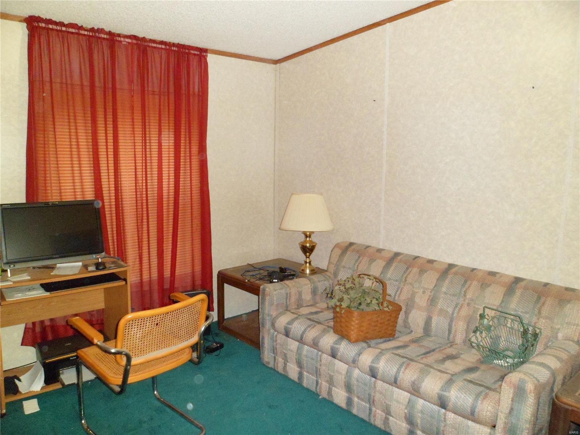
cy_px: 218
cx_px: 290
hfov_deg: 67.3
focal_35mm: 26
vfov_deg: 53.1
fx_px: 436
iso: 480
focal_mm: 4.9
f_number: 3.3
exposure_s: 1/45
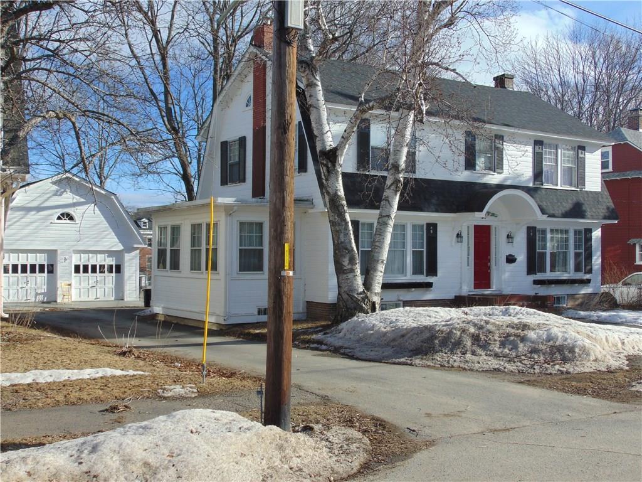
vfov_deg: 34.3
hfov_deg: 44.8
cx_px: 321
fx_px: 779
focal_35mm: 42
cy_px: 241
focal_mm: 7.6
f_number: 8.7
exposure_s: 1/160
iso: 80
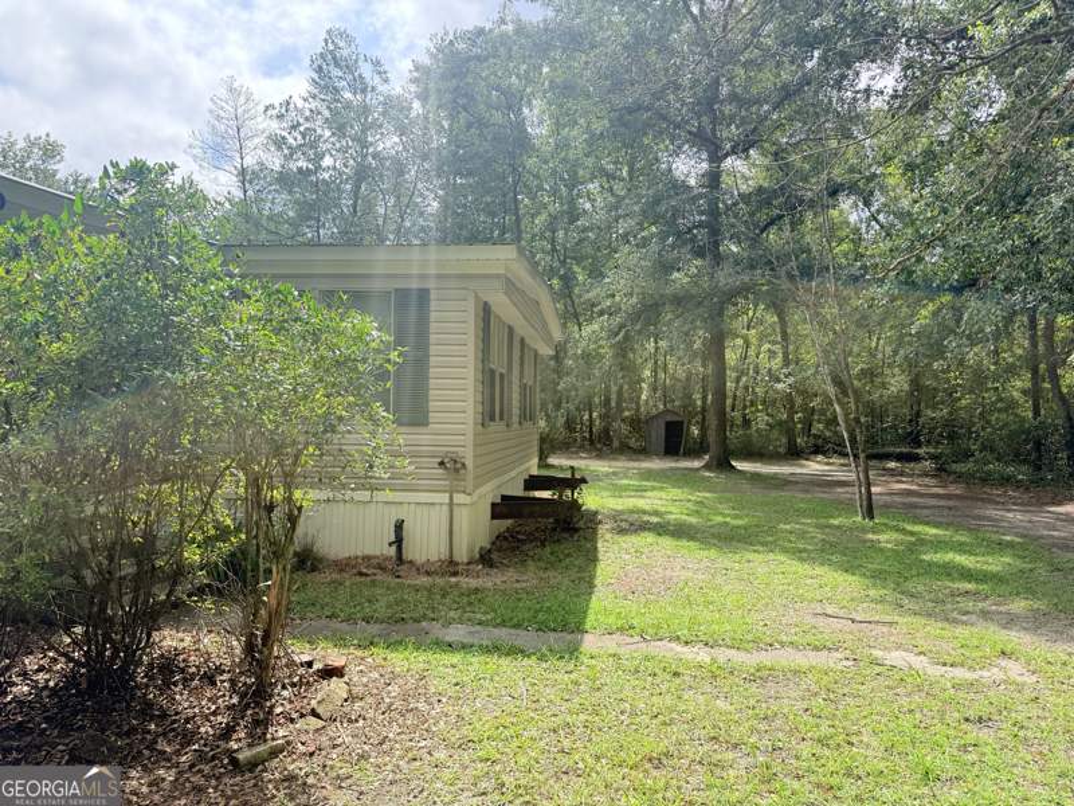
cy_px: 403
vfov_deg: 56.8
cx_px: 537
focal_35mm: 24
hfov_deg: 71.6
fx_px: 745
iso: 100
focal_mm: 6.76
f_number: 1.78
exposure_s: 1/1689
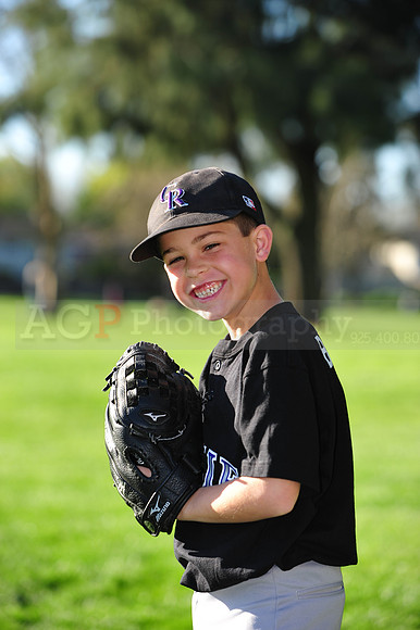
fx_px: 2278
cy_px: 315
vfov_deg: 15.8
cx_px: 210
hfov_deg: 10.5
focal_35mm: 130
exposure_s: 1/500
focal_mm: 130
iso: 200
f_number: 4.5
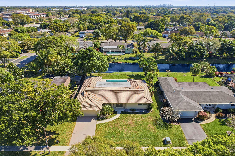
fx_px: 144
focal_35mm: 22
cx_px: 118
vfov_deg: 57.2
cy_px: 78
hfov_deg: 78.6
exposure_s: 1/725
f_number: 2.8
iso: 100
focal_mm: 8.4
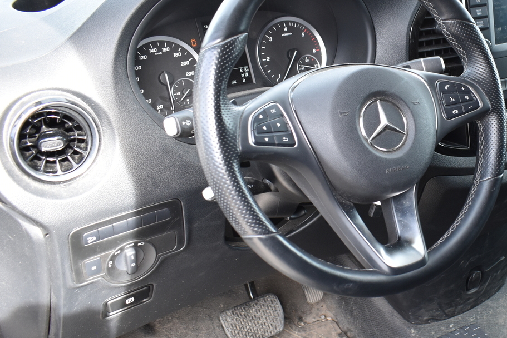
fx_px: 676
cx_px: 438
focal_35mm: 48
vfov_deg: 27.9
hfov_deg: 38.8
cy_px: 226
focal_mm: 18
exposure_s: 1/125
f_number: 5.6
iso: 400
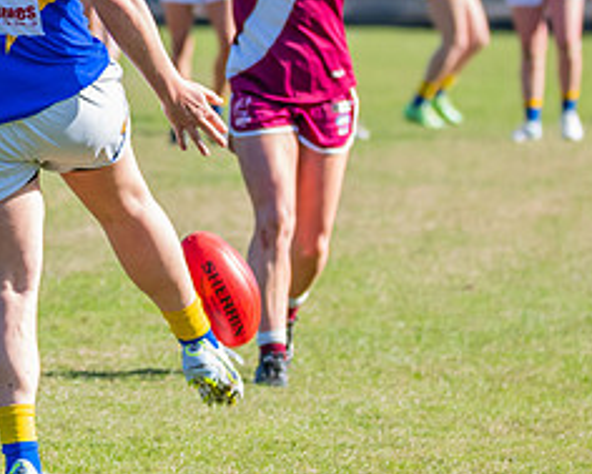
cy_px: 6
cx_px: 109
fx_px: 10692
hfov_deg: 3.2
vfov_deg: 2.5
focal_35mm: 610
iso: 800
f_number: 6.3
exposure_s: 1/1600
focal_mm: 180
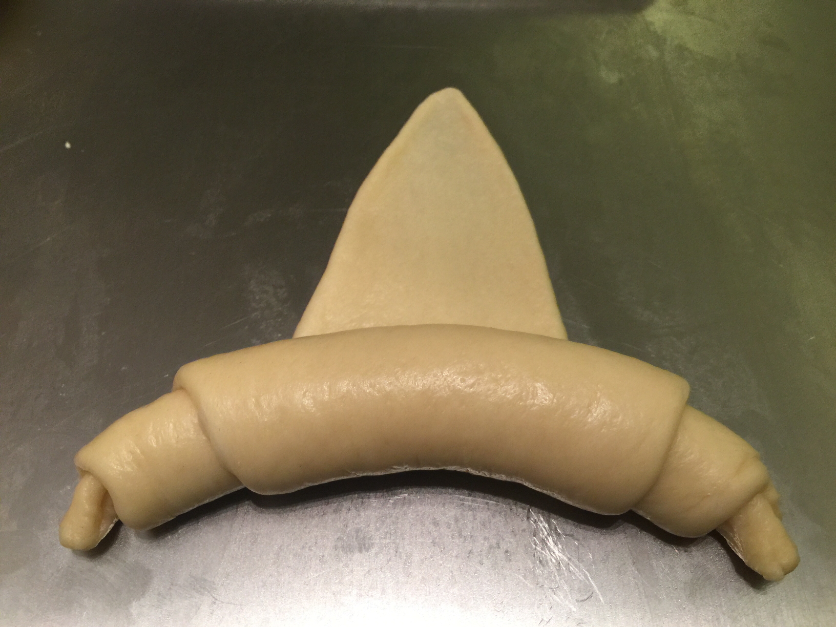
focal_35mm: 29
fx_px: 700
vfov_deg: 48.2
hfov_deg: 61.7
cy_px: 314
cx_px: 418
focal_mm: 4.15
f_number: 2.2
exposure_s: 1/17
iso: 64
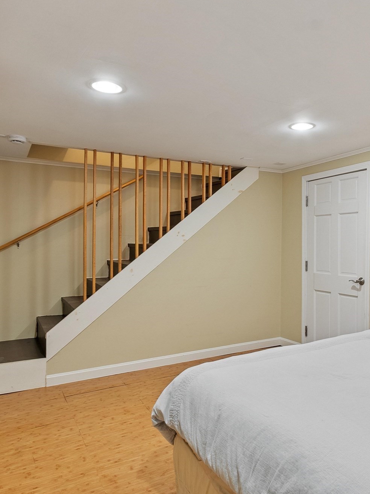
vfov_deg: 65.3
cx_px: 253
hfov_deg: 50.2
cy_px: 241
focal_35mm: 27
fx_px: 385
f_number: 8
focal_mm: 12
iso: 500
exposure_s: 2.5
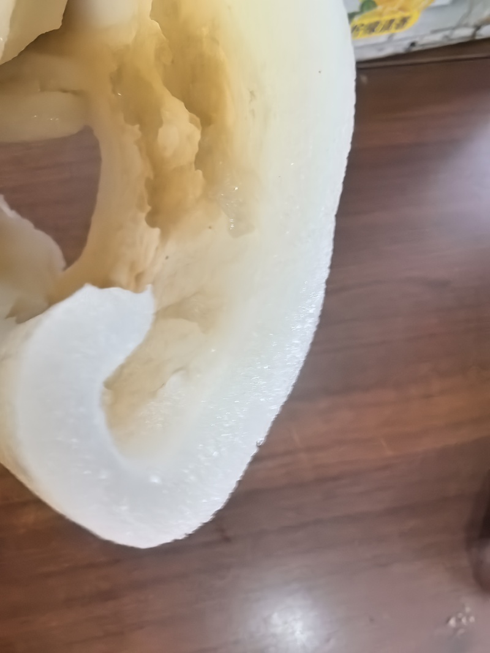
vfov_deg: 65.3
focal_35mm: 27
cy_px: 326
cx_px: 245
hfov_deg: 51.3
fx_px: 510
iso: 640
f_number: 2.2
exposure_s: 1/24
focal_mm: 1.95
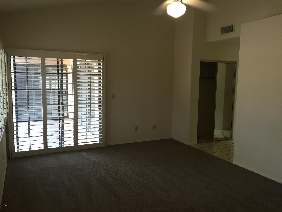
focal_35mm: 29
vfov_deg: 48.2
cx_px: 141
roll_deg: -1.9
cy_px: 106
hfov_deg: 61.7
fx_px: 236
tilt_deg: -5.5
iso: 64
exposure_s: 1/30
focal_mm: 4.15
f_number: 2.2
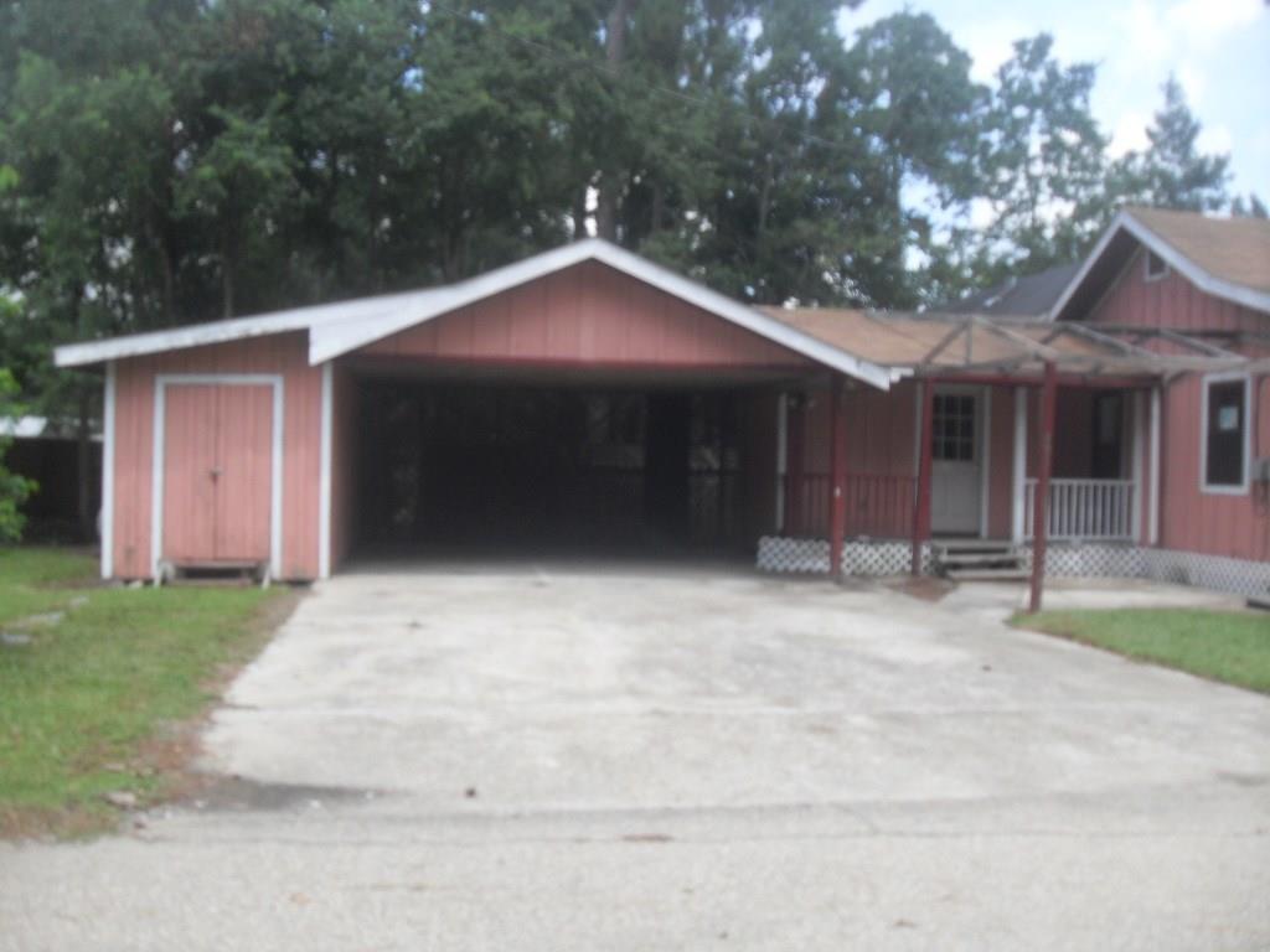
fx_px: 1357
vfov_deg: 38.7
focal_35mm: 37
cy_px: 476
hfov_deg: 50.1
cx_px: 635
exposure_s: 1/60
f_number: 8.9
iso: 80
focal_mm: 6.3
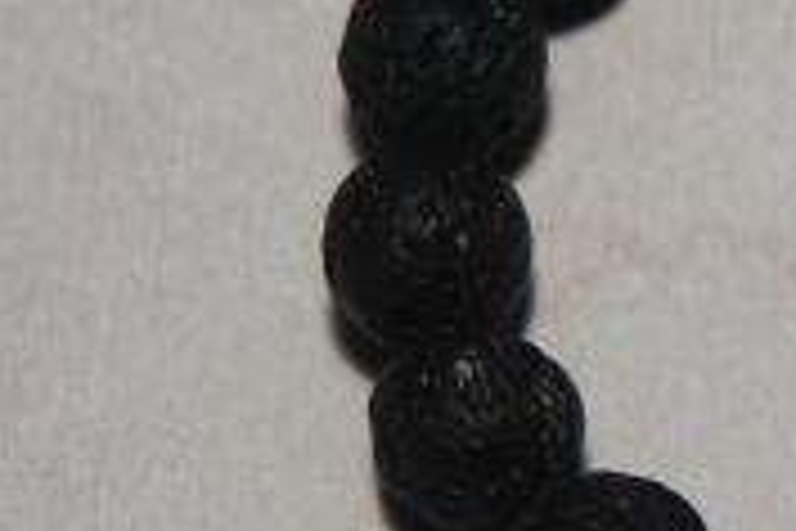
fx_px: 5771
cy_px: 243
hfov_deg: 7.7
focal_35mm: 261
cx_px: 1192
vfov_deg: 5.3
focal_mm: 50
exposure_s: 1/80
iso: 800
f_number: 5.6
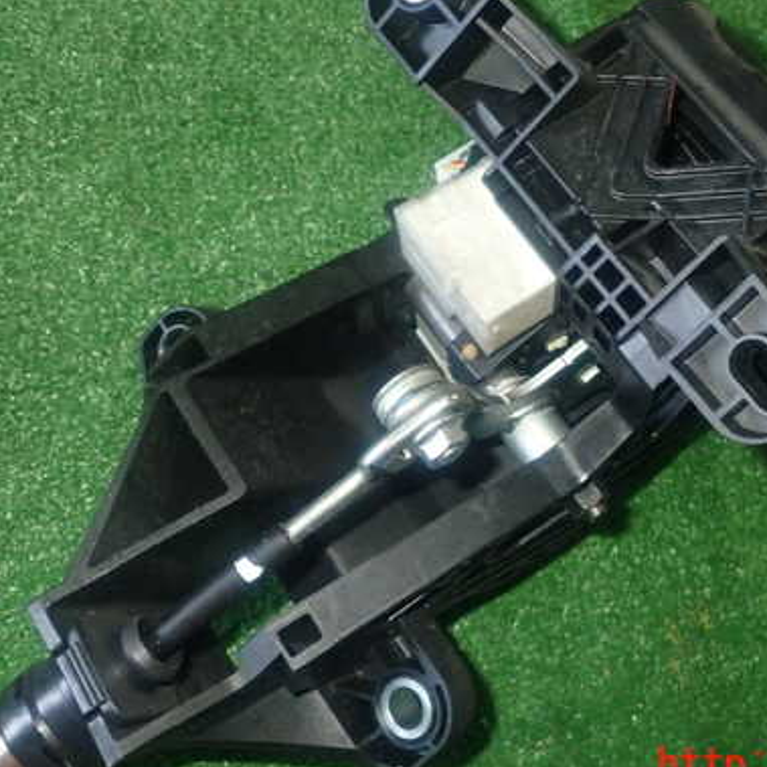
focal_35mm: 42
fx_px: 1053
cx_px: 508
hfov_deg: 39.6
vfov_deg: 40.0
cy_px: 336
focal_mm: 5.4
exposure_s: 1/30
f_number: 6.3
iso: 500
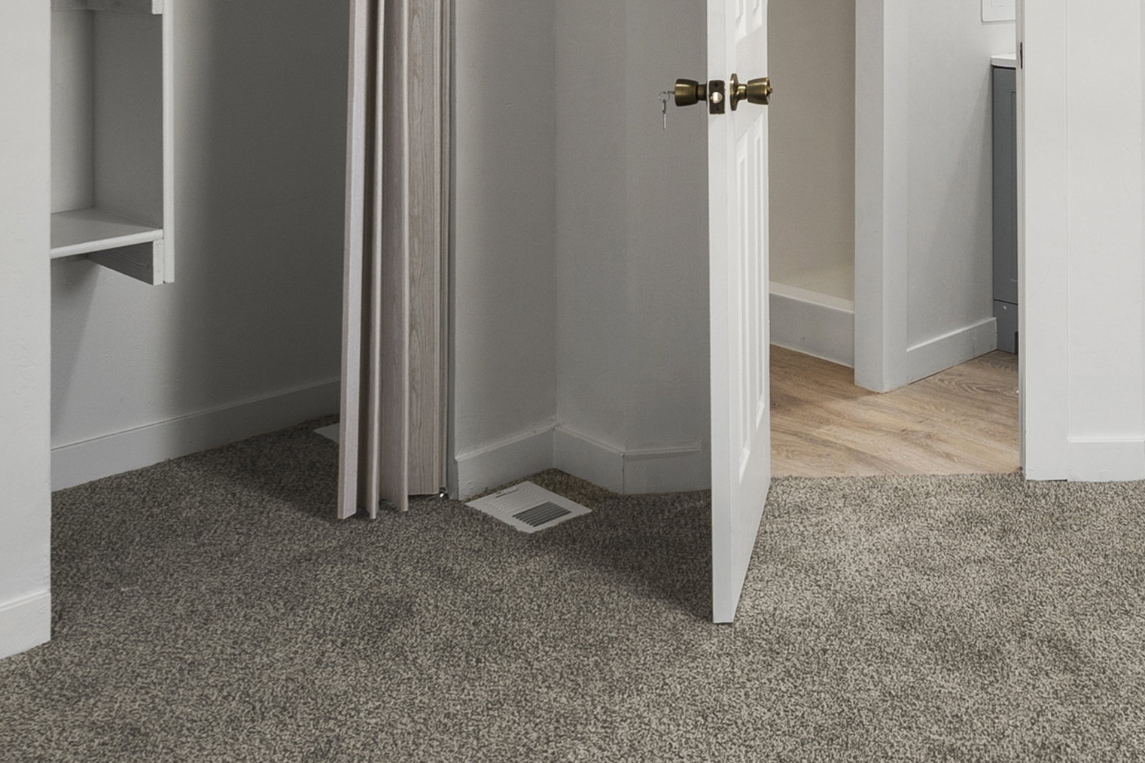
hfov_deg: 41.2
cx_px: 1019
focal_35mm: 44
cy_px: -93
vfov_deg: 27.7
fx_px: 1399
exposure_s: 1/8
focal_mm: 11.5
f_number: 8
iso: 100
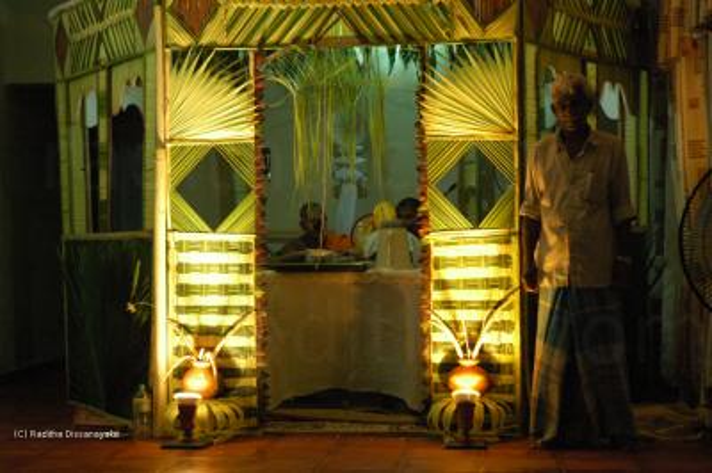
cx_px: 356
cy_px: 236
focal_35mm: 75
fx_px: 1482
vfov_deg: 18.2
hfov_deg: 27.0
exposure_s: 1/20
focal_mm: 50
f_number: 8
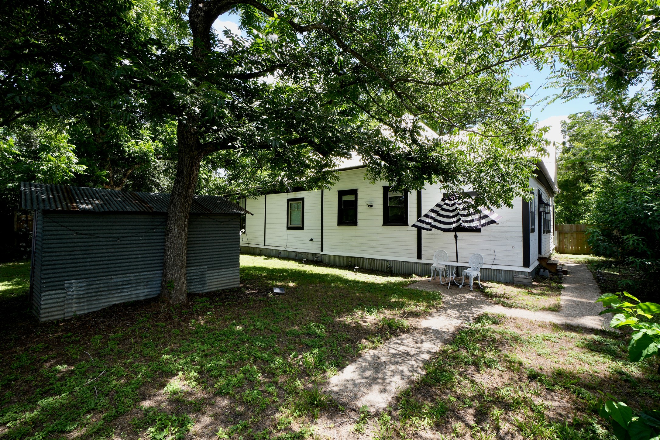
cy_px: 220
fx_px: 275
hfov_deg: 100.4
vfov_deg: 77.3
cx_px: 330
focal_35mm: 15
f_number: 13
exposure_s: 1/50
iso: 160
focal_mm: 10
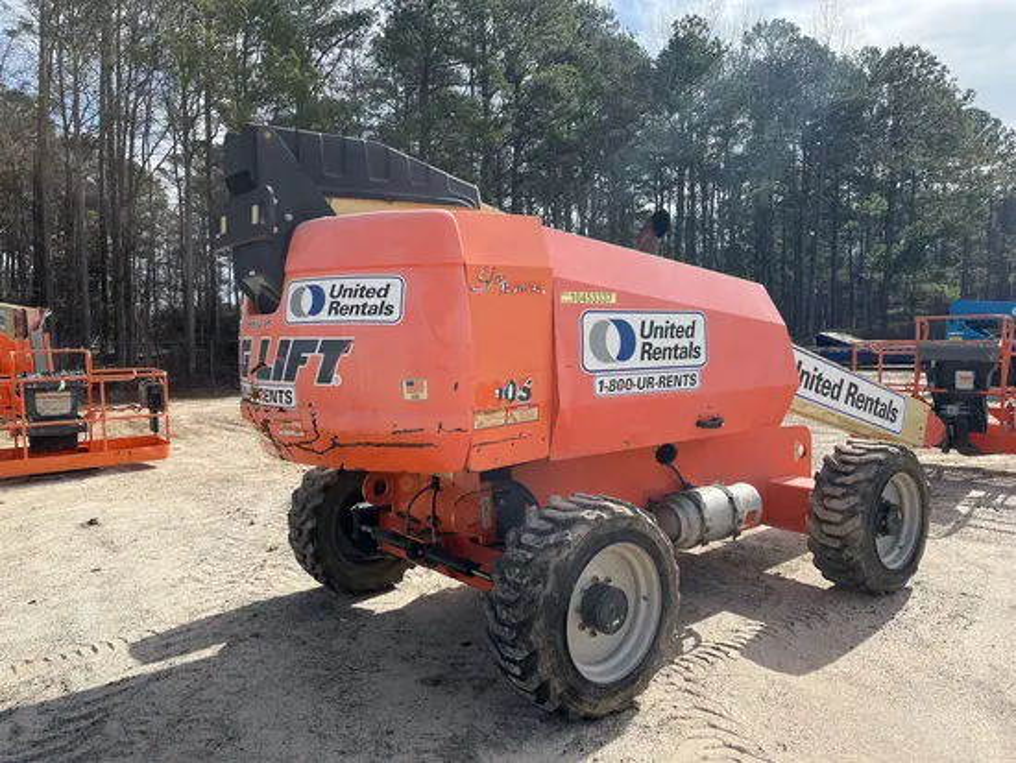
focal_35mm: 26
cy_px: 382
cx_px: 508
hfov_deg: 67.3
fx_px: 763
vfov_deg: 53.1
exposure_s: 1/2463
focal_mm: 5.1
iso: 50
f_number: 1.6
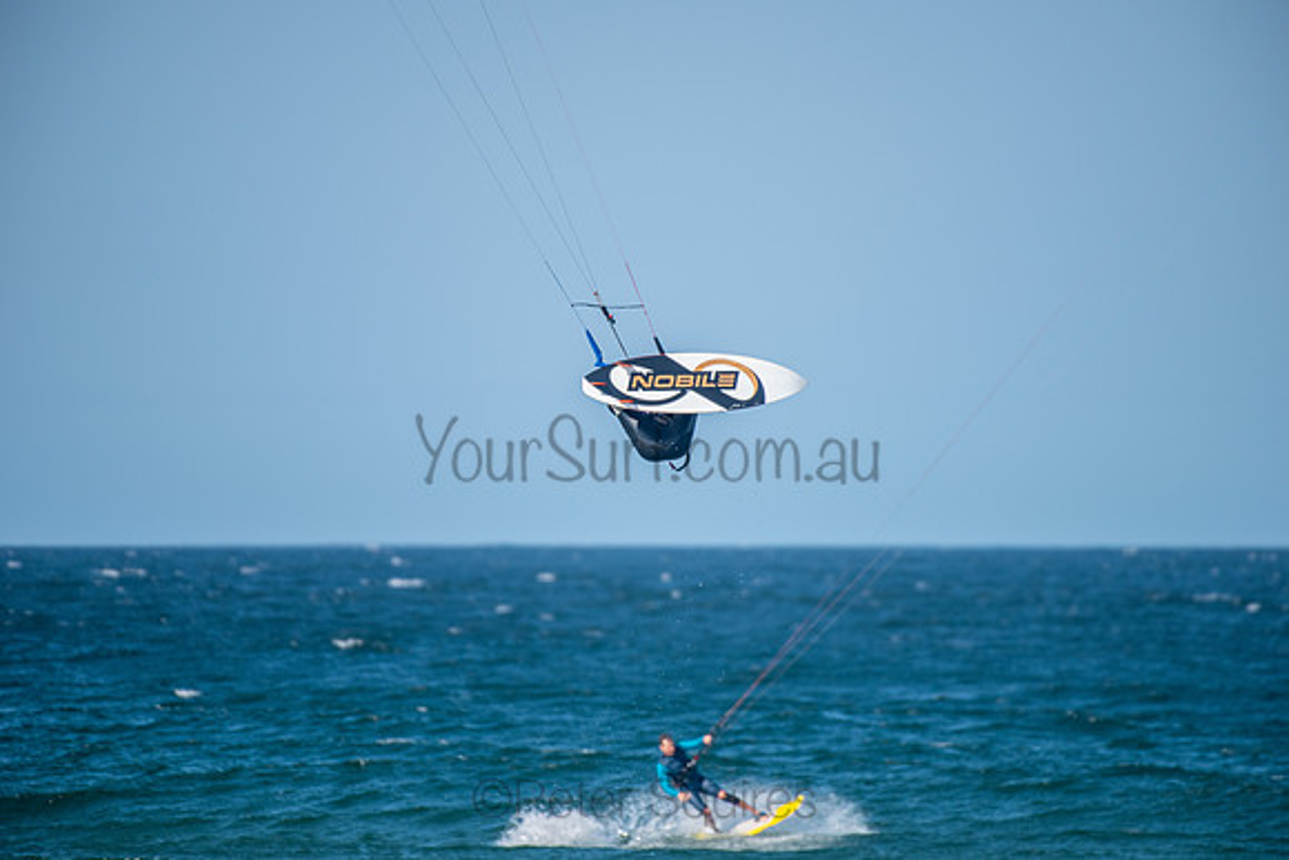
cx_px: 644
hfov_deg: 4.0
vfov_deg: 2.7
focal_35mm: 510
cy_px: 430
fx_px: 18250
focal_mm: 500
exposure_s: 1/1600
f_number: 5.6
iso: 450
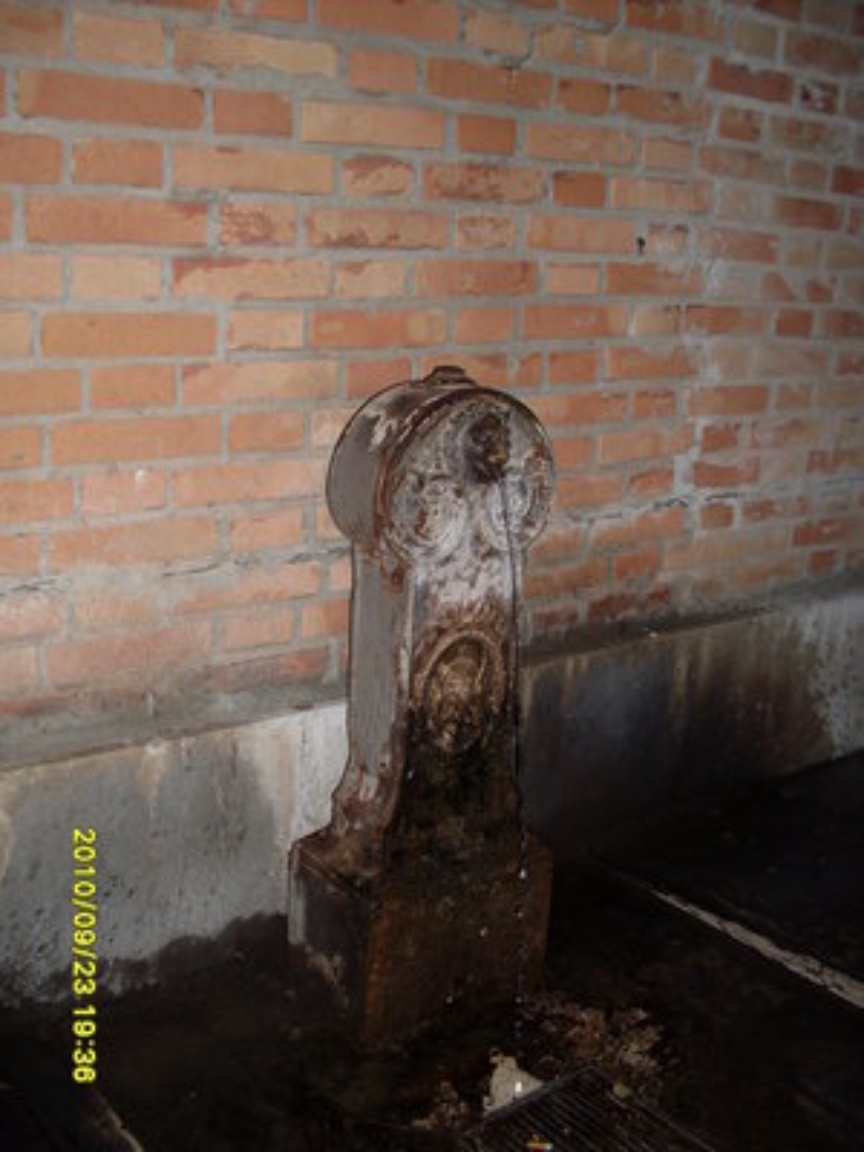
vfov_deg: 49.0
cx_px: 432
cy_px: 576
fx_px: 1265
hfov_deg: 37.7
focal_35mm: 38
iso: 100
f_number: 2.8
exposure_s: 1/45
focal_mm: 6.3
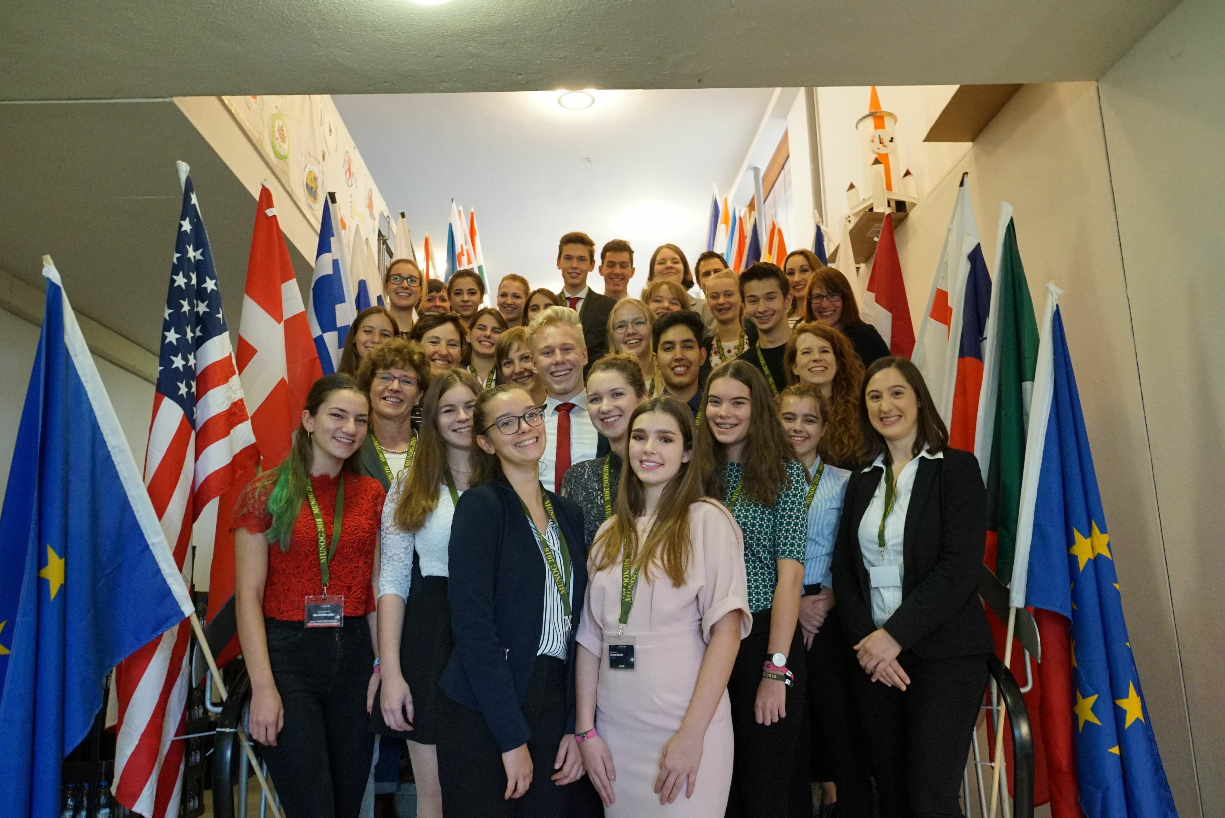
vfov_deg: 46.5
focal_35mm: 28
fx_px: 953
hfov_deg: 65.4
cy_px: 409
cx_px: 612
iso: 6400
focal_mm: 28
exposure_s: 1/60
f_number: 7.1
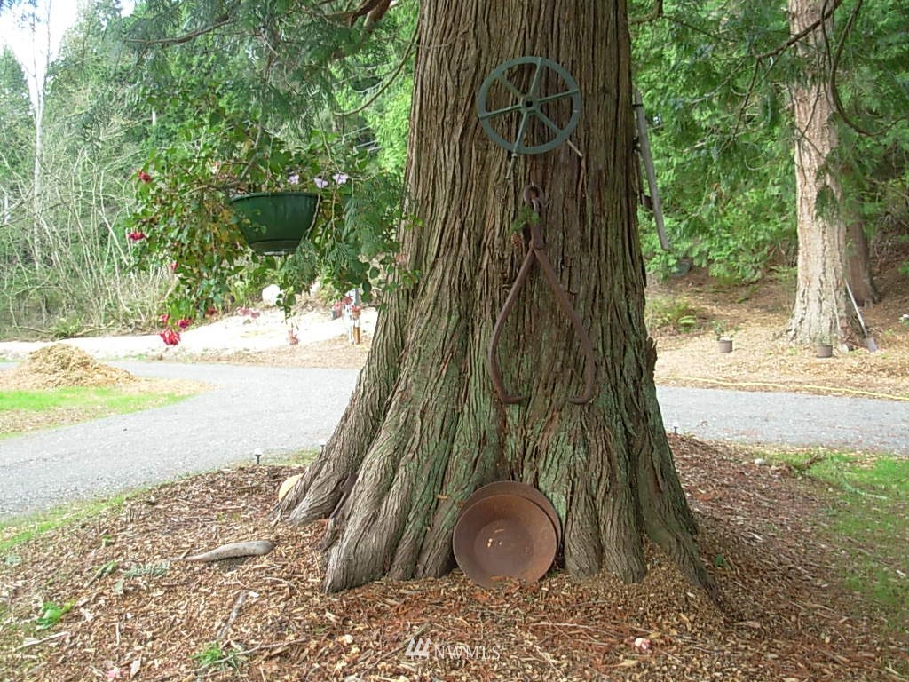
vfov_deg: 37.7
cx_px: 454
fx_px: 998
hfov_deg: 49.0
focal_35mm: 38
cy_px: 341
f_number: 2.9
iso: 50
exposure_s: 1/44
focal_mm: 6.3
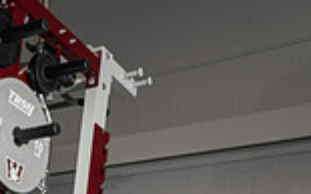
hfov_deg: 24.2
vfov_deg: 12.9
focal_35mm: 83
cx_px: 28
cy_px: 434
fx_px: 704
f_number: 5.6
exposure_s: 1/250
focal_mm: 28
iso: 200
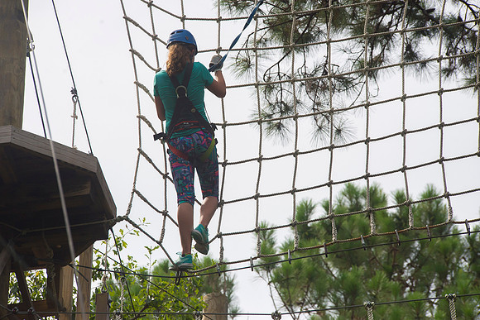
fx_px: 2667
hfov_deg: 10.3
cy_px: 160
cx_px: 240
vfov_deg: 6.9
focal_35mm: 200
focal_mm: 200
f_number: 8
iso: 1250
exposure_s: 1/4000
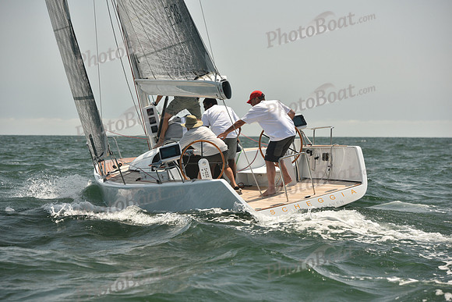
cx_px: 226
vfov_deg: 9.8
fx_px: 1758
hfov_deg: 14.7
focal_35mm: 140
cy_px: 151
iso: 320
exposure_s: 1/1000
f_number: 7.1
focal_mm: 140
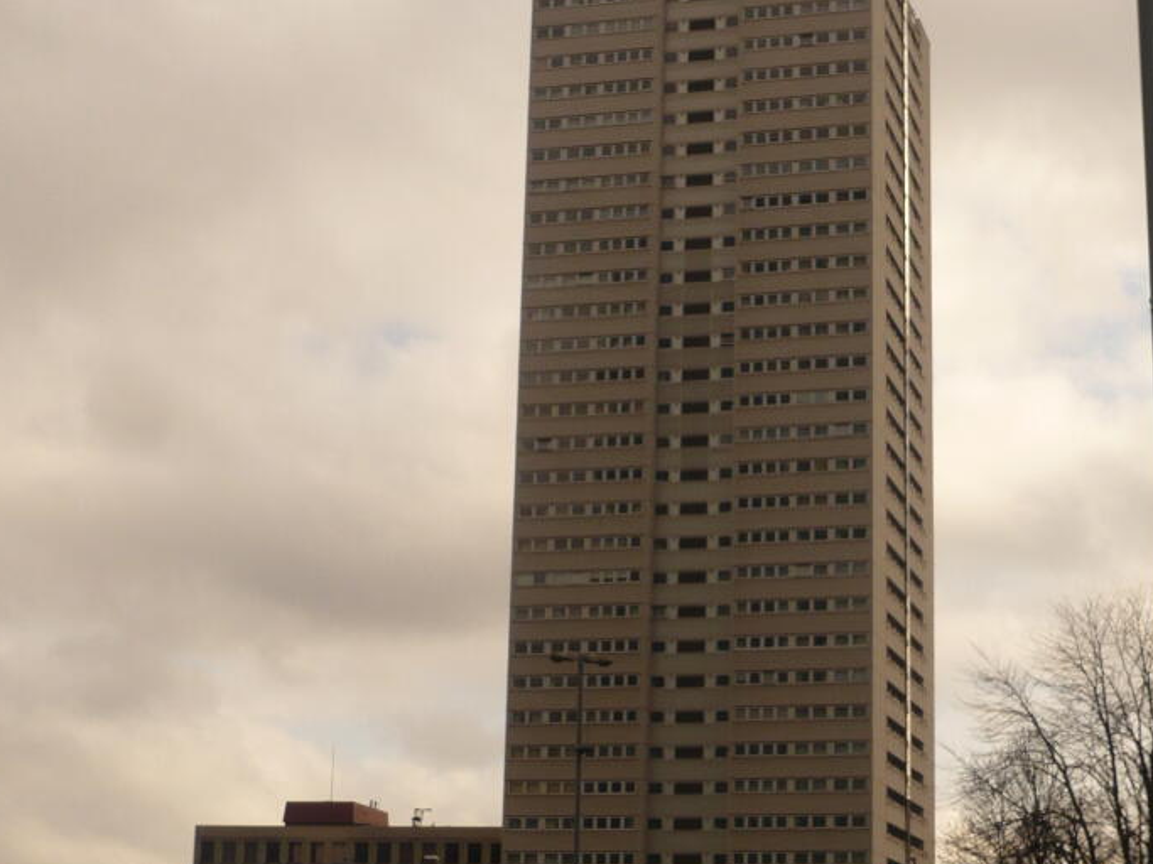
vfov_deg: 20.4
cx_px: 680
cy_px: 457
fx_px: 2398
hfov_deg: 27.0
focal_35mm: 72
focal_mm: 7.9
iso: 100
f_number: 10
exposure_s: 1/160
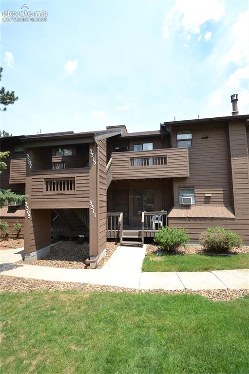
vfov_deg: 100.4
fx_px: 156
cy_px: 187
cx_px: 124
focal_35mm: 15
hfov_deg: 77.2
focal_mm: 10
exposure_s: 1/200
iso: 100
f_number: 7.1
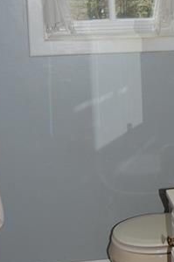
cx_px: 196
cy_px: 92
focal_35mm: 88
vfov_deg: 23.0
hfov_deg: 15.0
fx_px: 642
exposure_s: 1/60
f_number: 3.8
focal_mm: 23
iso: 200
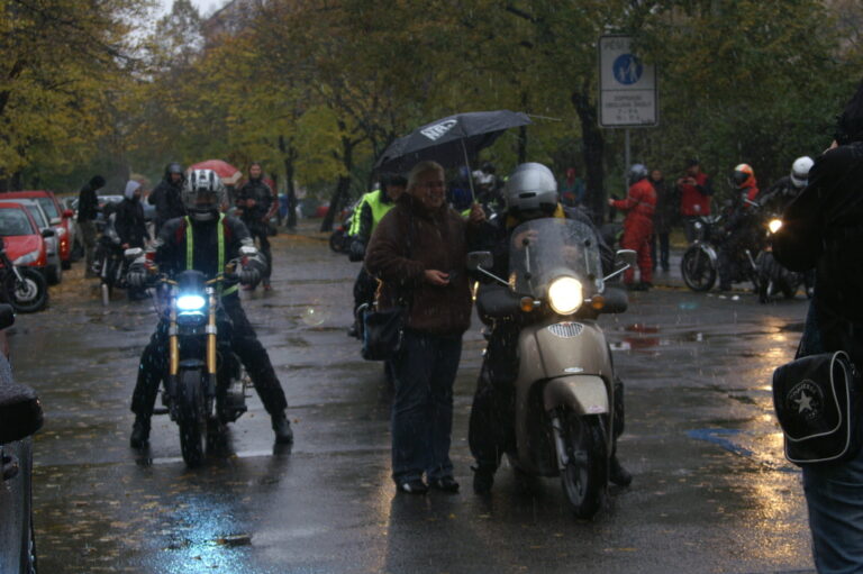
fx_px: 1797
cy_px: 287
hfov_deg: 27.0
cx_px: 432
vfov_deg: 18.2
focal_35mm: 75
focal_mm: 50
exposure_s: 1/125
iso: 400
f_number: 5.6
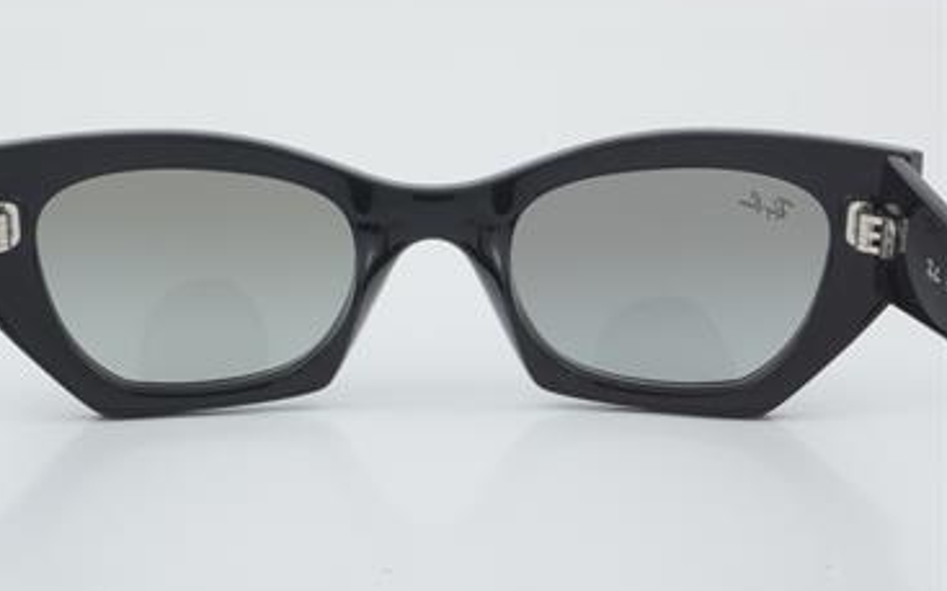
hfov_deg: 22.7
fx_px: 2362
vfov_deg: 14.3
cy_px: 268
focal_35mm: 92
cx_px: 434
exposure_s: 1/3
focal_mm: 55
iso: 100
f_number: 32
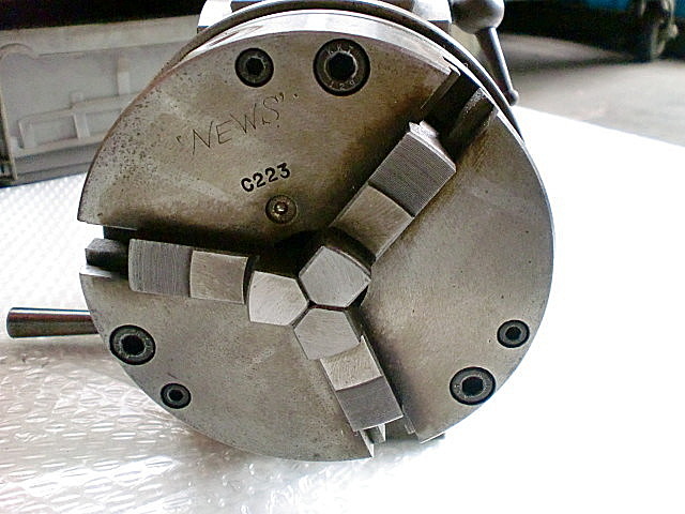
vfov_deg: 40.7
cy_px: 257
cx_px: 342
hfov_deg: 52.6
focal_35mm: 35
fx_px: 693
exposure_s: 1/60
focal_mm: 6.3
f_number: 3.1
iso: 1000
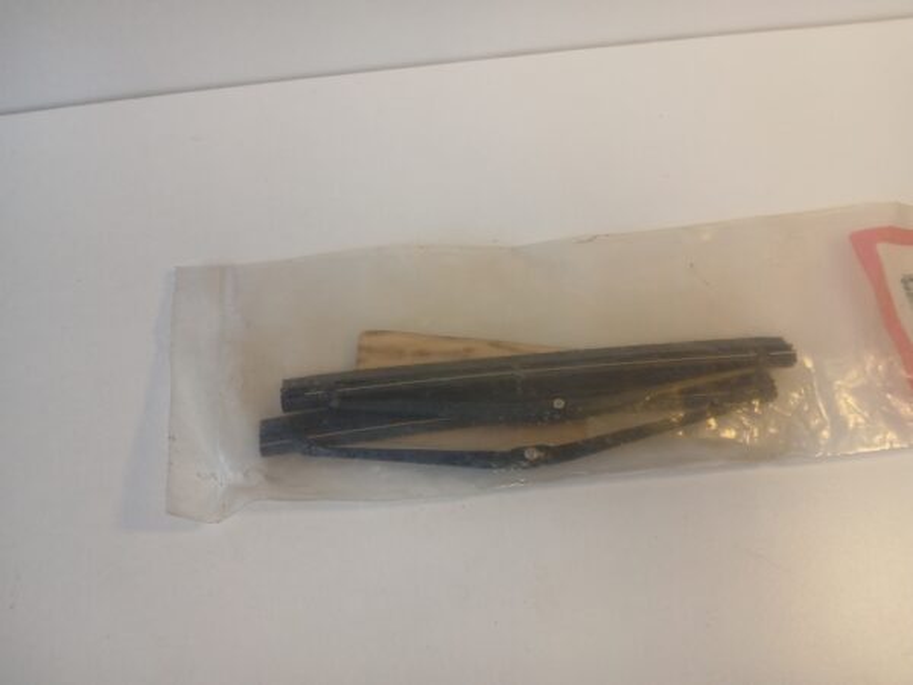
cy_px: 342
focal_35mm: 26
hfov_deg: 67.3
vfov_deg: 53.1
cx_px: 456
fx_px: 686
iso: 64
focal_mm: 3.98
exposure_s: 1/50
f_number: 1.8
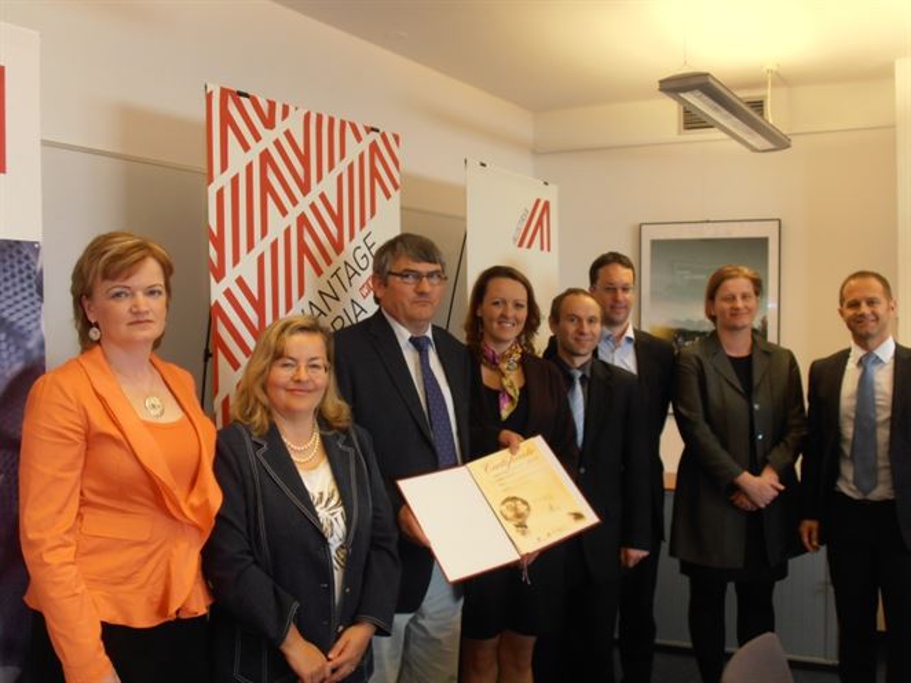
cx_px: 456
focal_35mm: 37
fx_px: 973
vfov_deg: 38.6
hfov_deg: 50.2
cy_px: 342
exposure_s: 1/40
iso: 125
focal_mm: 6.61
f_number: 3.9
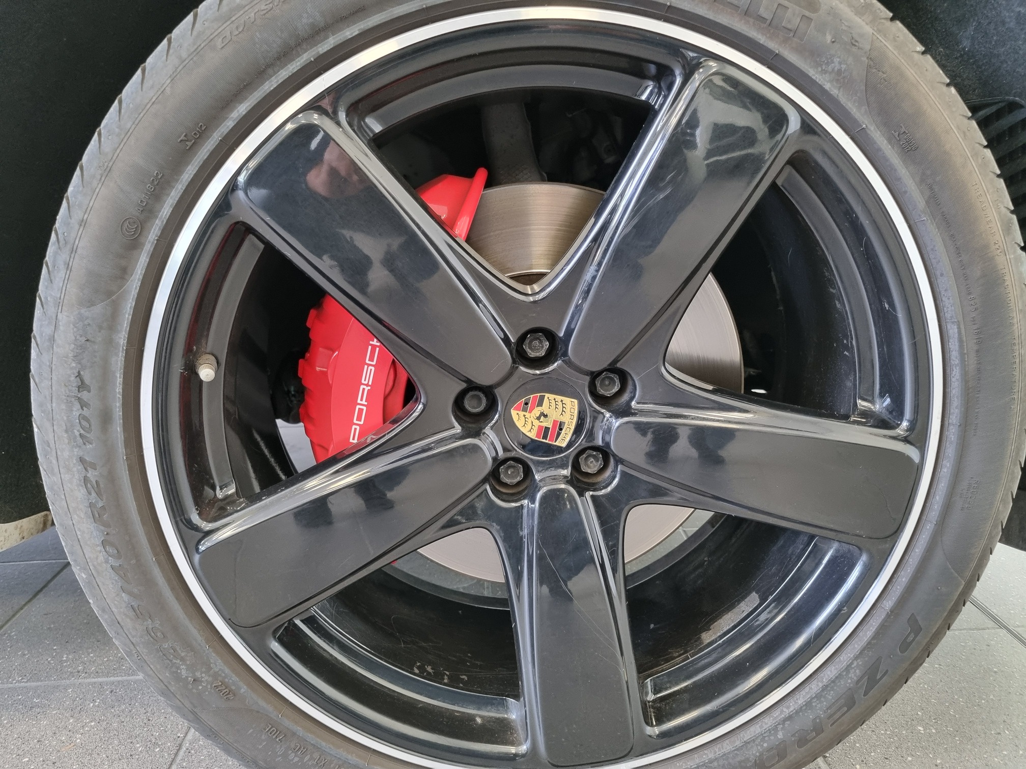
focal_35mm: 26
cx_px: 513
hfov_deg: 67.3
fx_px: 771
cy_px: 384
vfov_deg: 53.1
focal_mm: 5.4
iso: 500
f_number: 1.8
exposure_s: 1/40
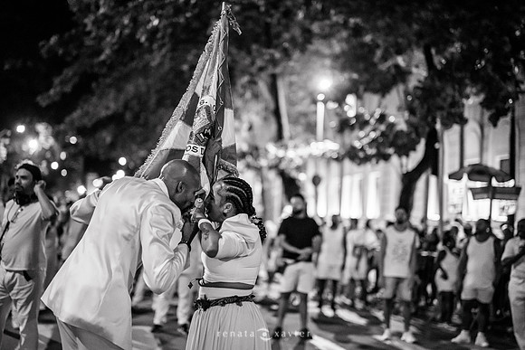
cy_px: 175
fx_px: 729
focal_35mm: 50
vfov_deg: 27.0
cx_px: 262
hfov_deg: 39.6
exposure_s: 1/250
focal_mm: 50
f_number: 1.3
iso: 2000
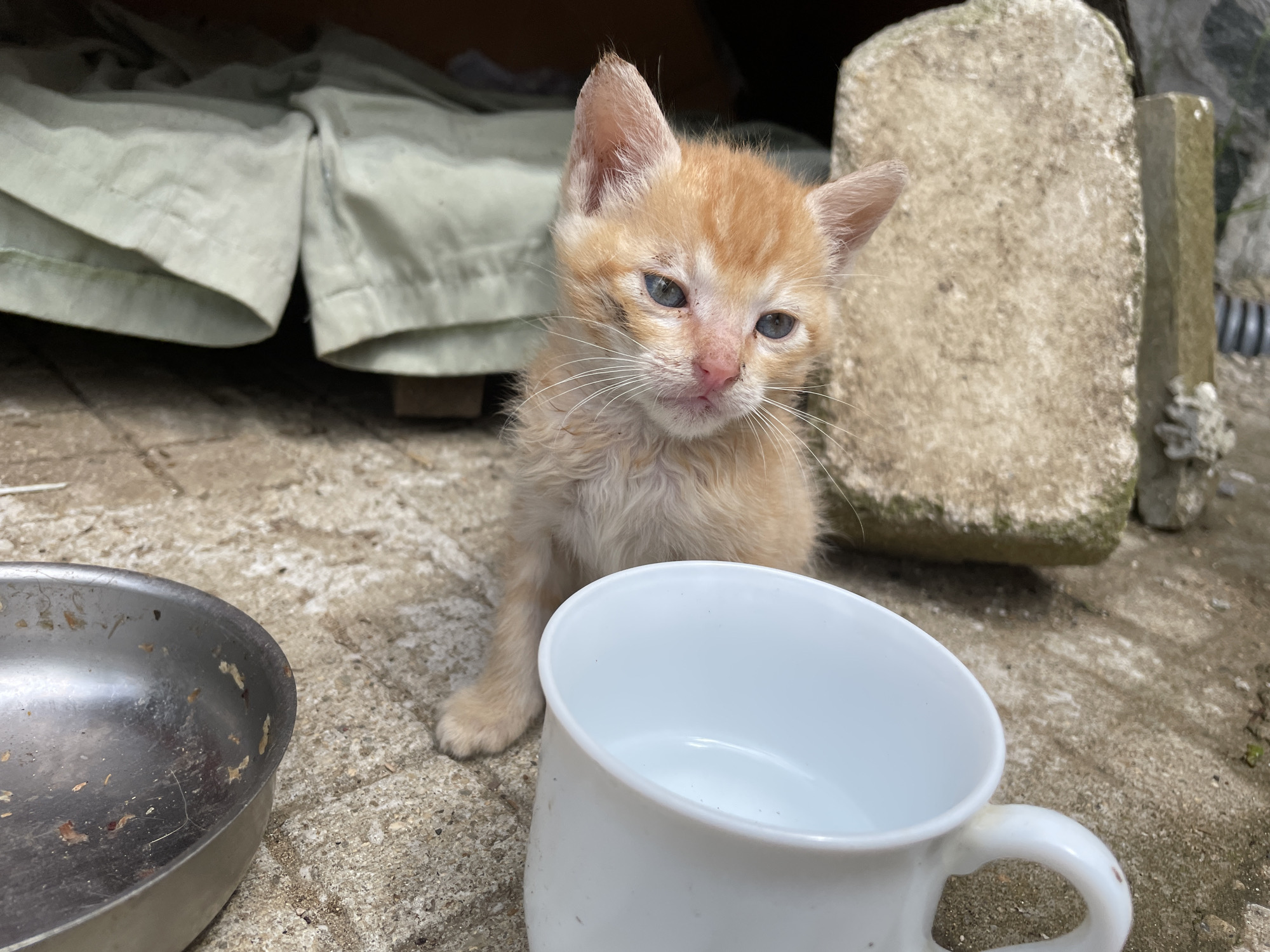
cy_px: 476
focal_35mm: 26
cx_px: 635
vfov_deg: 53.1
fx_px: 954
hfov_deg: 67.3
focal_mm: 4.2
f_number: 1.6
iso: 32
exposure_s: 1/1335
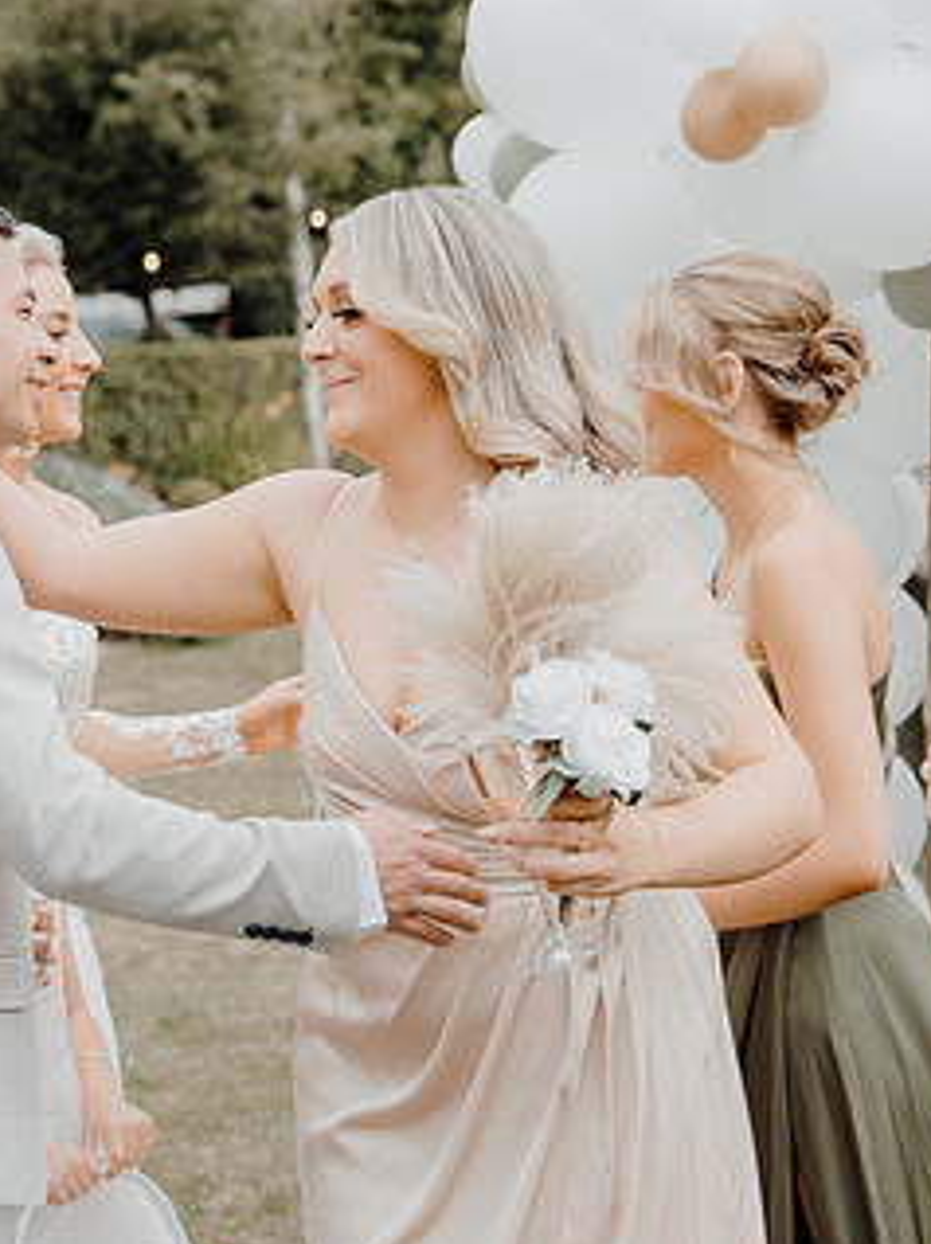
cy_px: 741
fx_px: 3339
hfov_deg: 15.7
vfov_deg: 21.1
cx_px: 117
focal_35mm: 93
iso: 125
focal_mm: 53
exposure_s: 1/500
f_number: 3.5
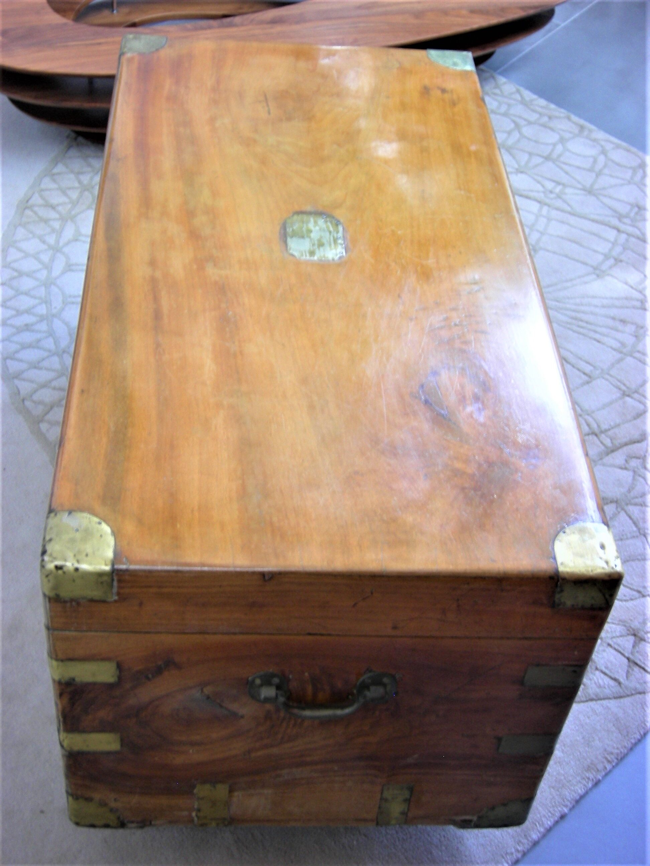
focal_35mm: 50
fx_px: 1252
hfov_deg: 29.1
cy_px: 433
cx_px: 325
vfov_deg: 38.2
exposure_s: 1/12.2
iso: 64
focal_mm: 10.4
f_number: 3.1
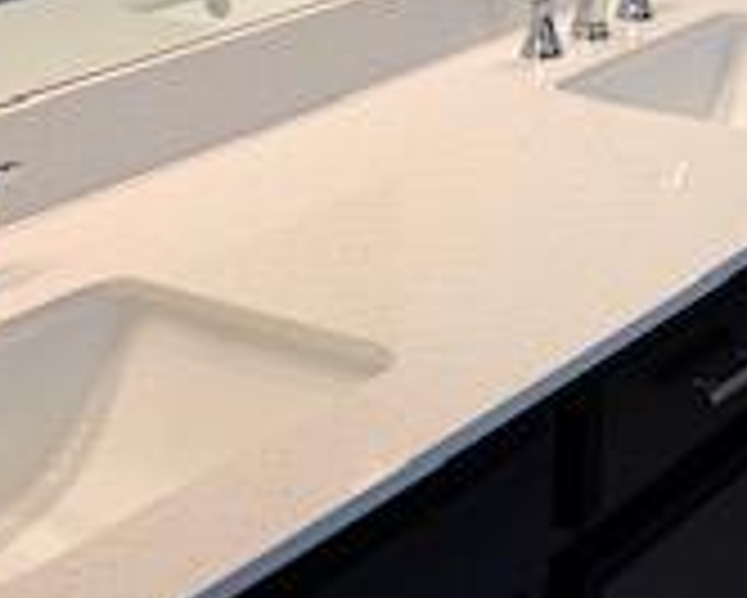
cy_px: -450
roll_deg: -1.3
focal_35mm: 98
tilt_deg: -1.3
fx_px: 2168
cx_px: 585
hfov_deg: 19.4
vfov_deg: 14.1
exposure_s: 1/120
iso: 50
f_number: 1.8
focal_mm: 4.25
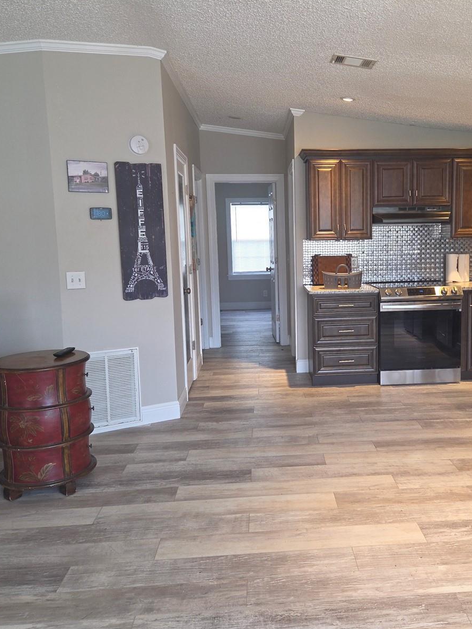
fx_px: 564
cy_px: 314
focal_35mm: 31
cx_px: 308
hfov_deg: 44.9
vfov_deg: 58.4
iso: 100
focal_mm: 5.4
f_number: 1.8
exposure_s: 1/60
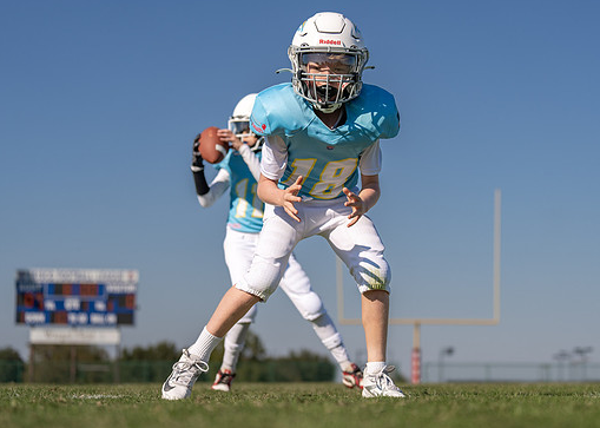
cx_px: 357
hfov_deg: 21.9
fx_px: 1550
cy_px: 232
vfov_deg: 15.7
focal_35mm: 91
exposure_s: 1/4000
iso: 100
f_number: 3.2
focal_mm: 70
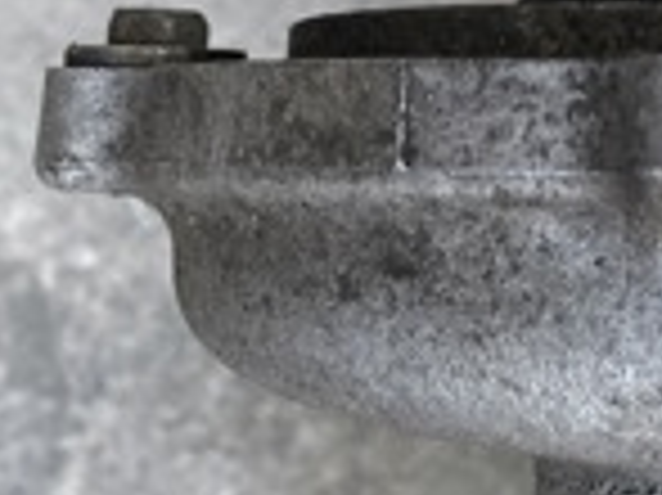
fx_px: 2159
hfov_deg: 16.9
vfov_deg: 12.2
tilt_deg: -78.4
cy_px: -340
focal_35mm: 113
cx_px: 712
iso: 125
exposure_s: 1/121
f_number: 1.6
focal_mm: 4.2
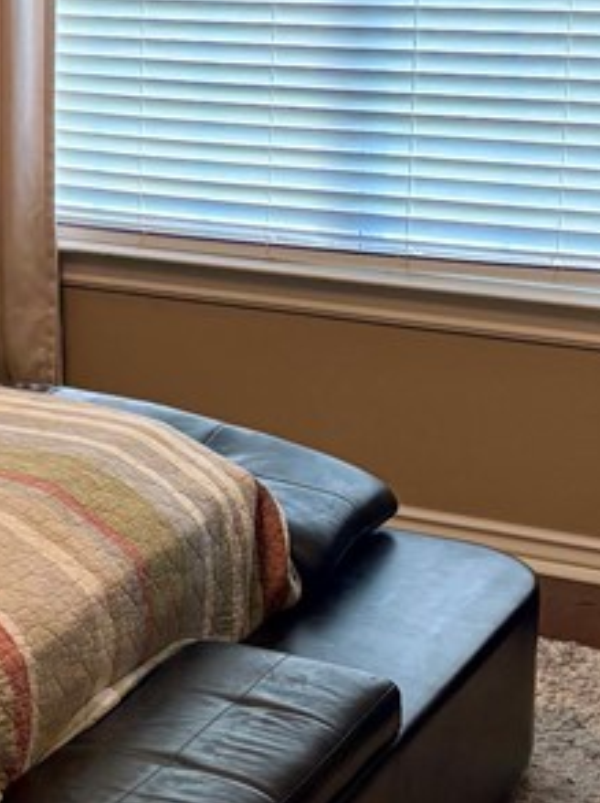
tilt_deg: -10.4
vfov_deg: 21.4
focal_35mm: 91
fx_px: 2108
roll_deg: +0.4
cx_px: -214
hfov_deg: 15.3
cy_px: 238
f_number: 1.6
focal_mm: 5.96
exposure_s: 1/120
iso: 160
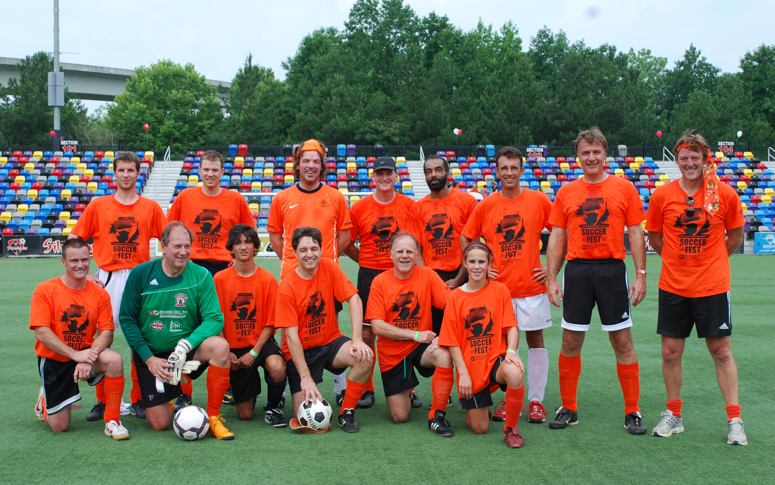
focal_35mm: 50
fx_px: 1056
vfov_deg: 25.8
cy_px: 252
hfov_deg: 40.3
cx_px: 383
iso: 100
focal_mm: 32
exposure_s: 1/160
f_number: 8
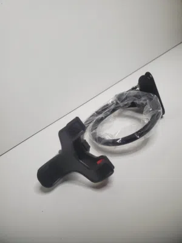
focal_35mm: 26
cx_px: 91
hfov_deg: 53.1
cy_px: 122
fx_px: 182
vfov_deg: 67.3
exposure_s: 1/40
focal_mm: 4.3
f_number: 1.5
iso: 200
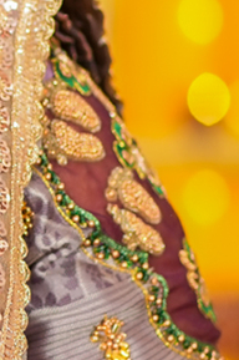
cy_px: 131
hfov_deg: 2.6
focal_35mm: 516
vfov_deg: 4.0
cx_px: -393
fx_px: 5150
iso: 250
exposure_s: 1/160
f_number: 1.8
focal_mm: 85
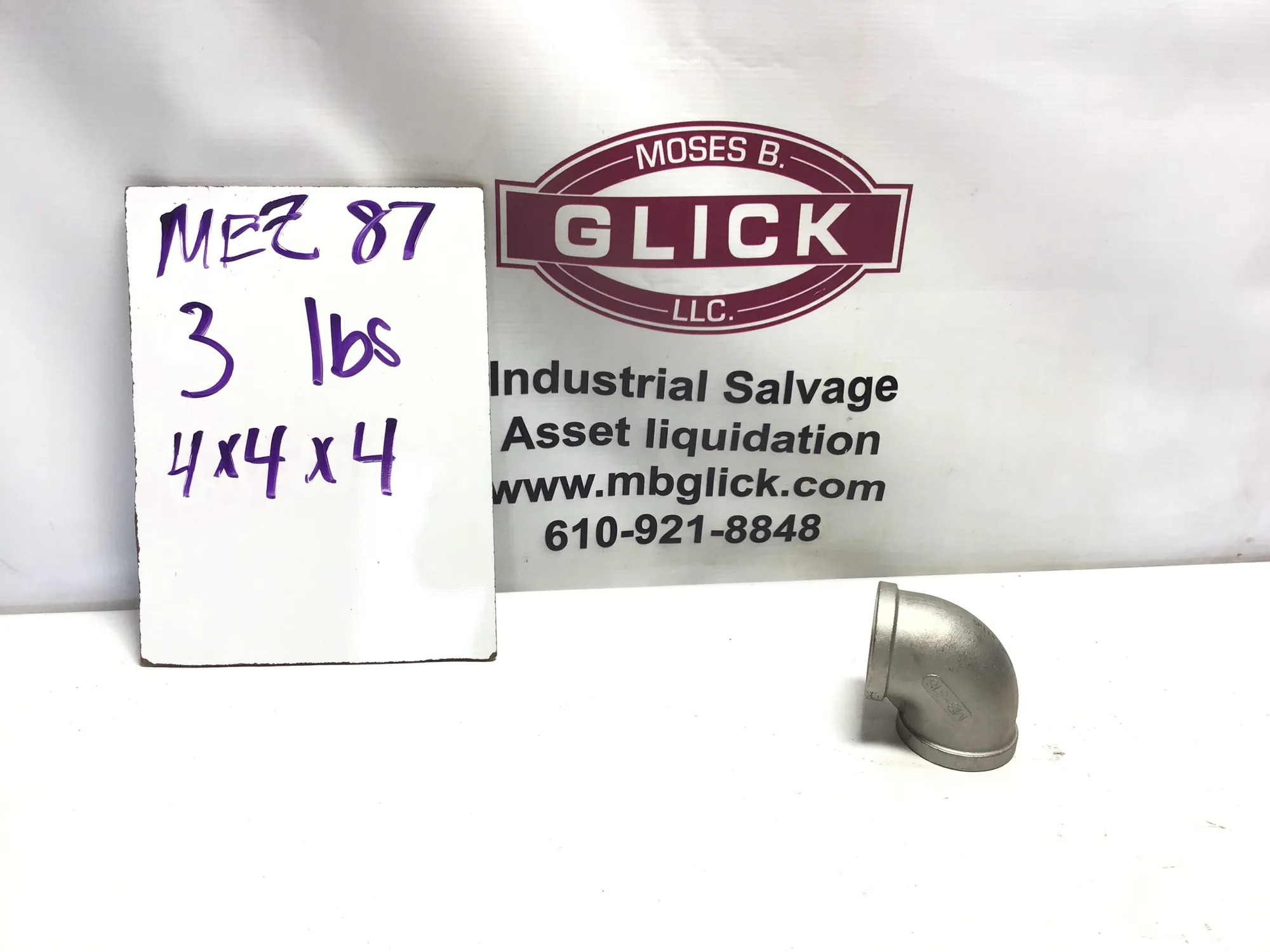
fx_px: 1137
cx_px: 635
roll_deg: -1.8
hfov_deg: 58.4
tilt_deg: -24.6
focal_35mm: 31
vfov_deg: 45.4
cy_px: 476
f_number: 2.4
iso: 25
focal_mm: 3.3
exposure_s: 1/149
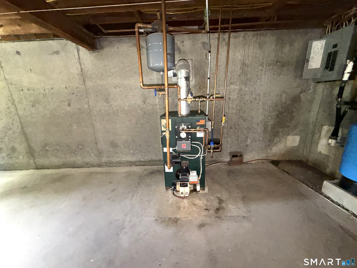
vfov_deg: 85.7
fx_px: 144
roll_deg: +2.9
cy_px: 134
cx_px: 178
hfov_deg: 102.1
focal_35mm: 14
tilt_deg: -15.7
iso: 500
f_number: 2.2
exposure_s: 1/40
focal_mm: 2.22
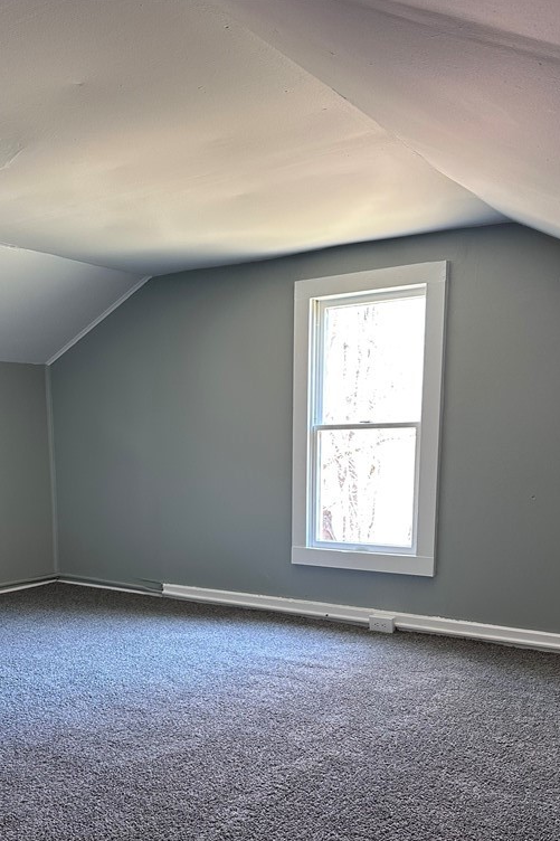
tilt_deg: -7.9
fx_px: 794
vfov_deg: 54.5
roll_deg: -0.7
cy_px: 568
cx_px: 250
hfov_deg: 38.8
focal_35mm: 34
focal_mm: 6.86
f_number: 1.78
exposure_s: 1/60
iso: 160
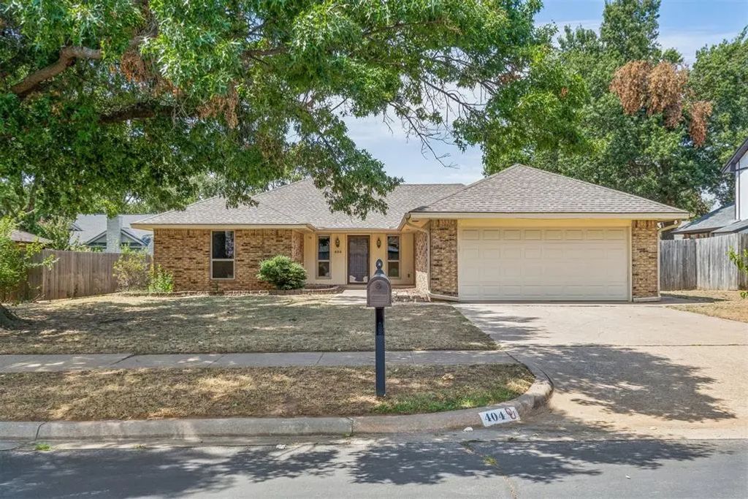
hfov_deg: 63.2
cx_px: 374
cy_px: 250
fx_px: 608
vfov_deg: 44.6
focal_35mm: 29
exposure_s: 1/500
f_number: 8
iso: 200
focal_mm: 19.5
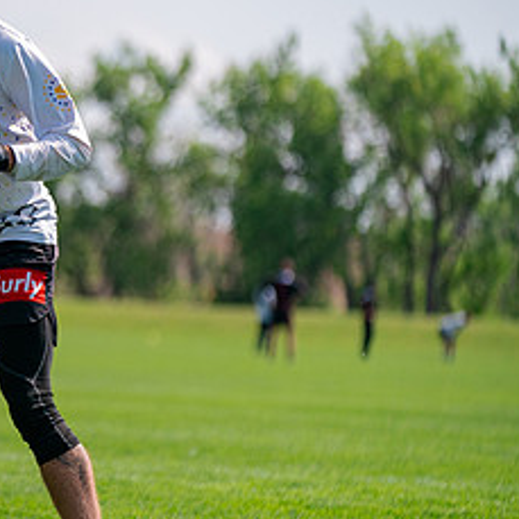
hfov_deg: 6.6
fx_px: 4461
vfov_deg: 6.7
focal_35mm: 263
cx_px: -79
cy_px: 305
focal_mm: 122
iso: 640
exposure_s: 1/12800
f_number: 2.8
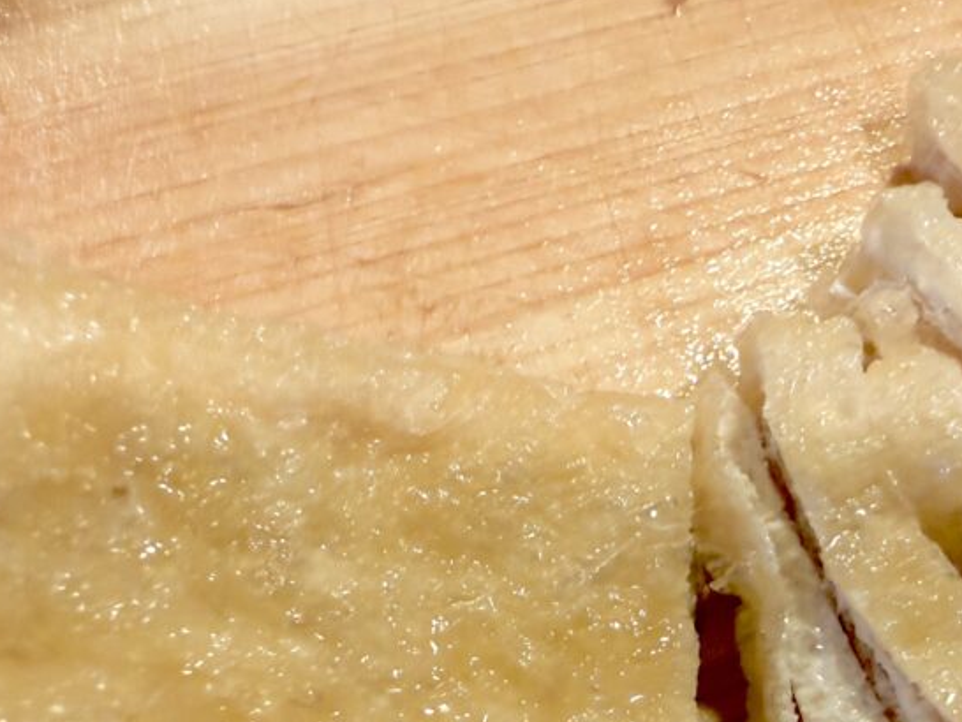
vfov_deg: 30.6
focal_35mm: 45
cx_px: 798
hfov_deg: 40.0
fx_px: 1251
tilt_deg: -53.6
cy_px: 666
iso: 320
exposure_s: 1/100
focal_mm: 2.22
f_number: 2.2
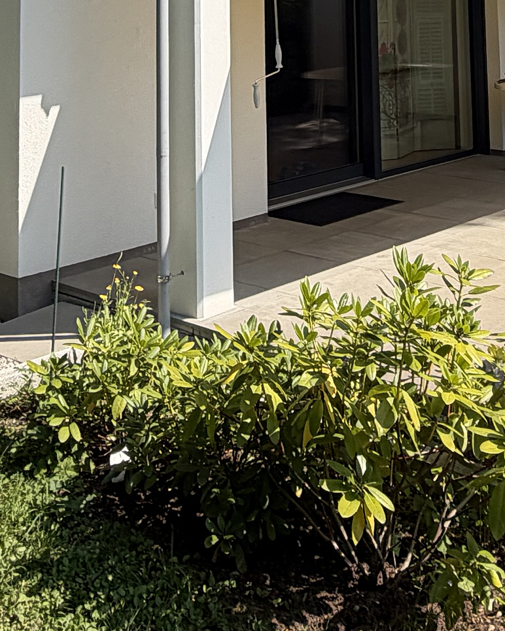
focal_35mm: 58
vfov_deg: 28.1
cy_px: -139
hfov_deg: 26.1
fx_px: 1084
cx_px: 343
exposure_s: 1/770
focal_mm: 2.22
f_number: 2.2
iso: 25
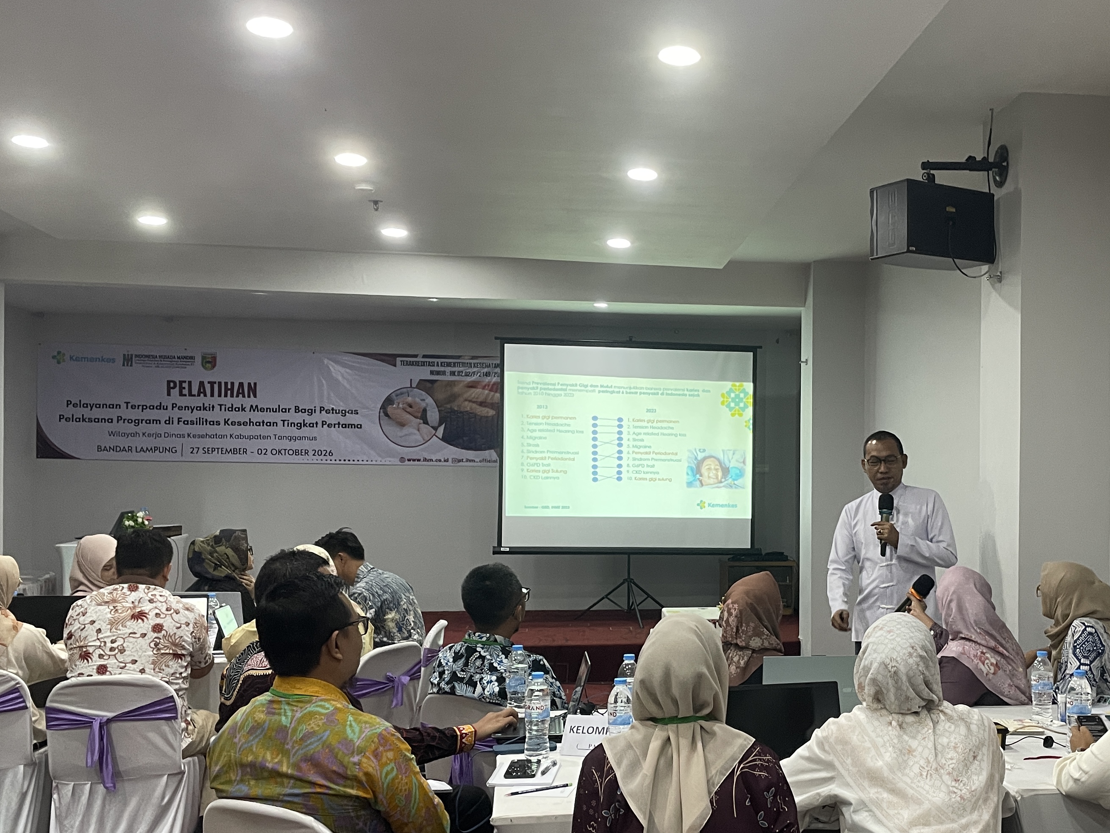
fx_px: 1283
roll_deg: -1.0
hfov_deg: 46.0
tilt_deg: -0.5
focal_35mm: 40
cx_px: 745
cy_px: 488
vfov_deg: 35.9
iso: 200
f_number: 1.6
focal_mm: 4.2
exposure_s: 1/60
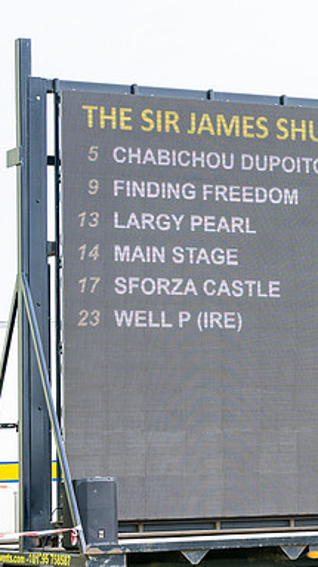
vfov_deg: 14.7
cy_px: 240
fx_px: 2192
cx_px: 410
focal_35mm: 146
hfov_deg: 8.2
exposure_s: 1/800
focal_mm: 79
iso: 400
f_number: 5.6
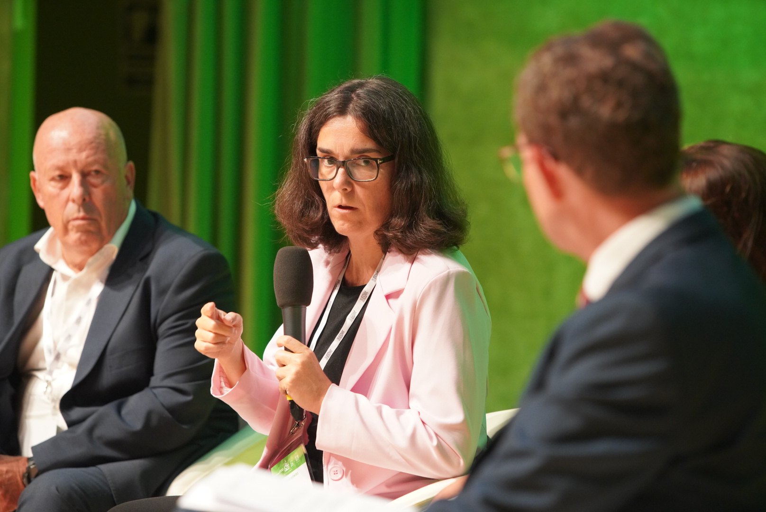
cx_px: 383
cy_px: 256
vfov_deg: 7.4
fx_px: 3939
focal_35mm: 185
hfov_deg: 11.1
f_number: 4
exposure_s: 1/200
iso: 4000
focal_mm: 185
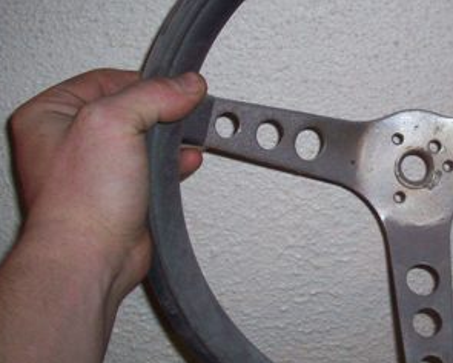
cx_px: 377
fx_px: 831
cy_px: 143
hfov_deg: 29.6
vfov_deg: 24.5
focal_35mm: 62
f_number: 2.8
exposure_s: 1/64
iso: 160
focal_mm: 6.2
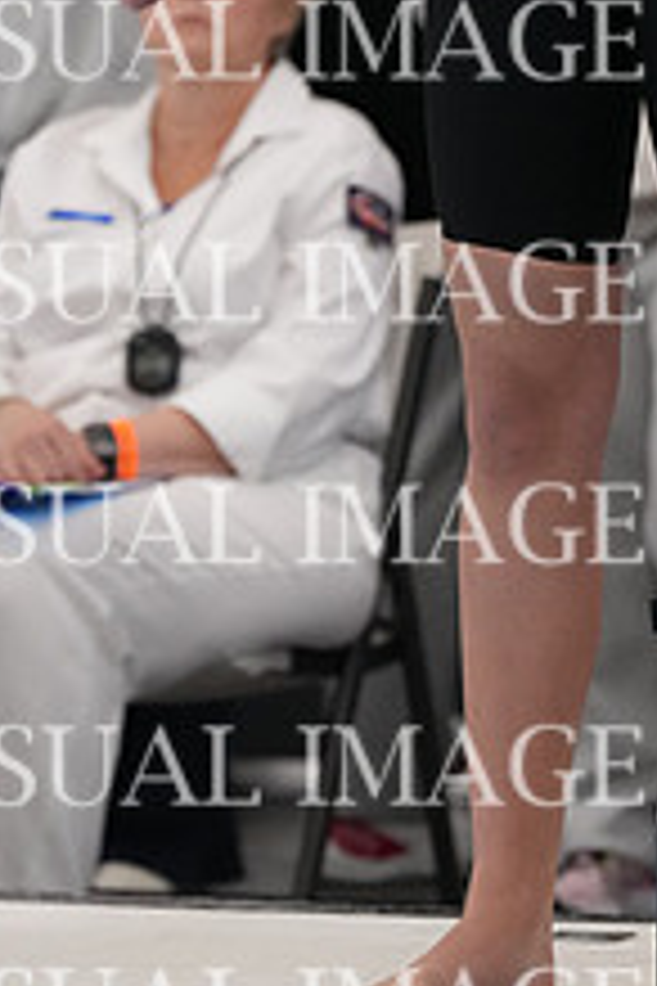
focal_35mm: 530
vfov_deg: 3.9
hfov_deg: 2.6
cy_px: -81
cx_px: 650
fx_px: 14508
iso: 6400
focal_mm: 200
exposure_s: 1/1250
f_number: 4
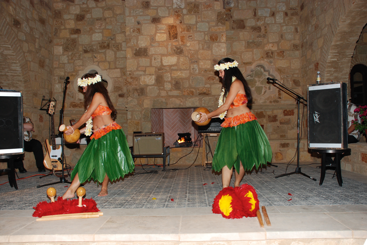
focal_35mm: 33
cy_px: 122
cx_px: 184
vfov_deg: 40.1
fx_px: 337
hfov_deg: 57.2
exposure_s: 1/60
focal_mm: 22
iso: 400
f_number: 4
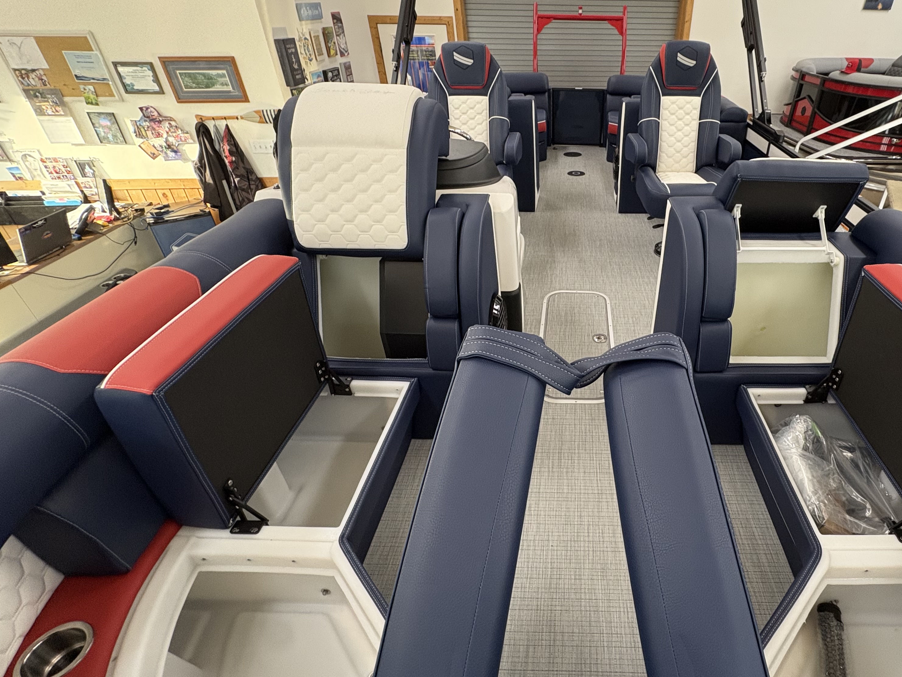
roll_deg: +0.2
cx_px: 574
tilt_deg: -33.6
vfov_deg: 68.7
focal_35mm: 19
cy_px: 331
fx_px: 495
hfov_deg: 82.8
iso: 320
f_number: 2.2
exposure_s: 1/60
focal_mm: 2.22
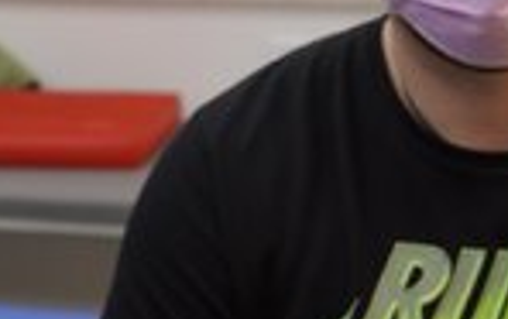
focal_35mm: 111
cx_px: 477
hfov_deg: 18.3
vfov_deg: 11.7
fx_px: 1544
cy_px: 33
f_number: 4
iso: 2000
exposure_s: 1/160
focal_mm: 27
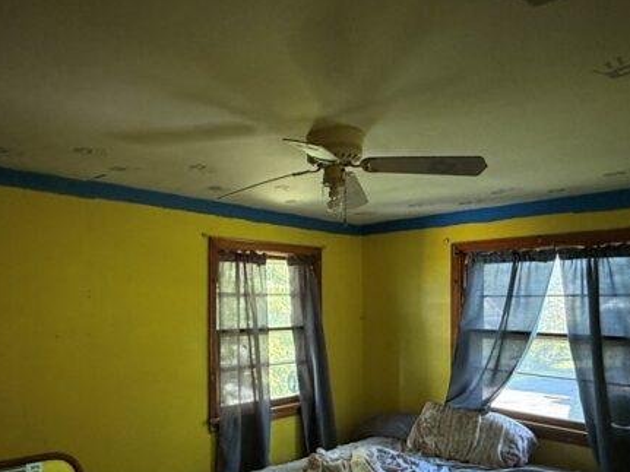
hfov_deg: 64.1
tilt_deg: +0.7
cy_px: 292
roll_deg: +0.5
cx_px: 172
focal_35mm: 26
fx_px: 473
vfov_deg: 52.5
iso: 320
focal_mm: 2.22
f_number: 2.2
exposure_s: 1/75
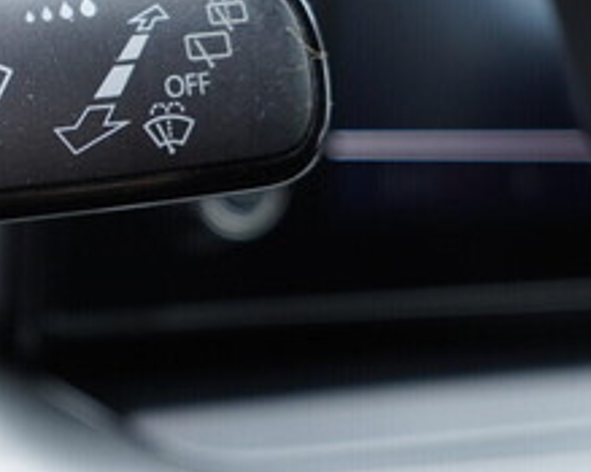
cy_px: 39
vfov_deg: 17.8
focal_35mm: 85
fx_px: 1486
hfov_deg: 20.8
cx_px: -138
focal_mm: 24
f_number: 2.8
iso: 320
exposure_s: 1/40
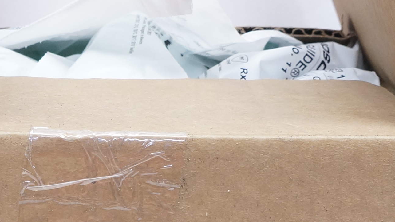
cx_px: 120
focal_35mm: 150
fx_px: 1571
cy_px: 226
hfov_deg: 14.3
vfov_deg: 8.0
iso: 800
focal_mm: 25
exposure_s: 1/30
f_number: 6.3
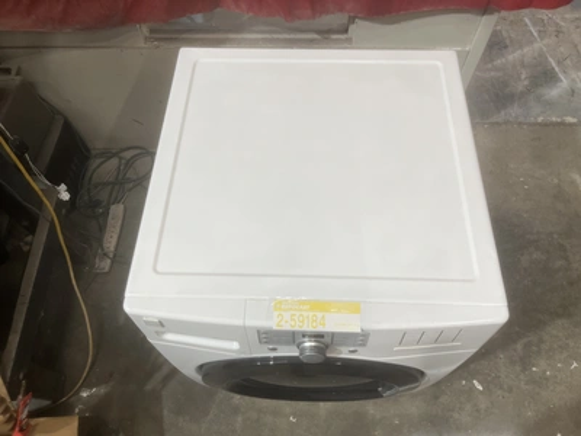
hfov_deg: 67.3
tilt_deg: -59.7
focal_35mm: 26
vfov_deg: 53.1
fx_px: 436
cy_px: 218
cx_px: 290
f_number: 1.6
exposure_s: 1/120
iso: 80
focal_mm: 5.1
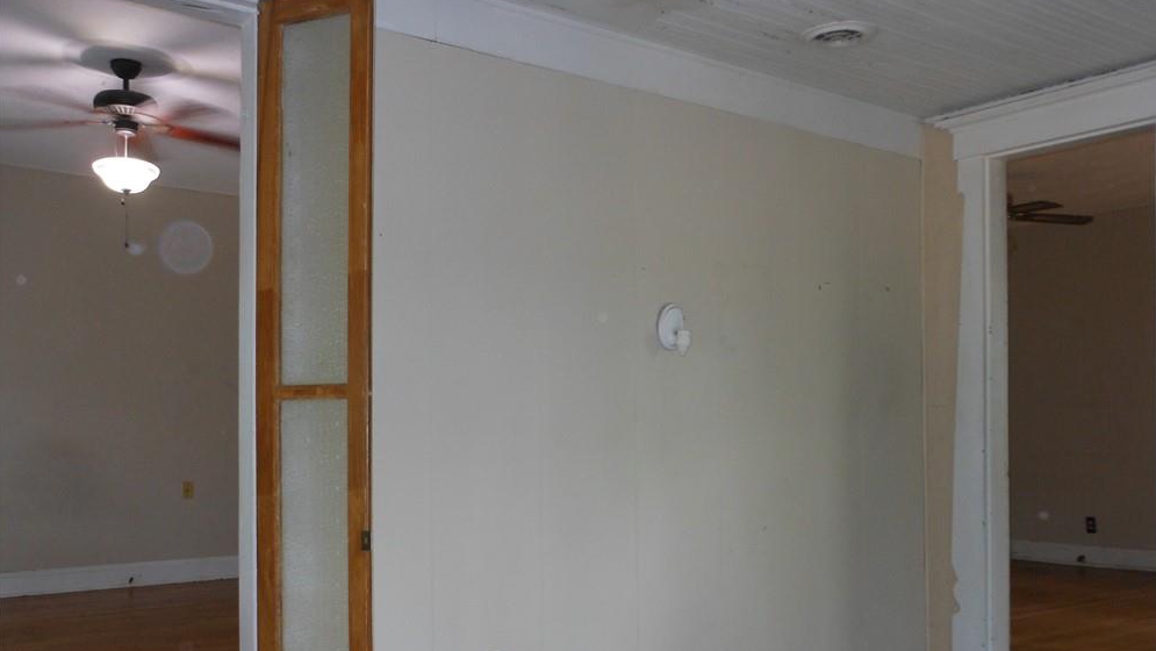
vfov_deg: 31.8
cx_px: 590
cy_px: 422
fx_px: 1134
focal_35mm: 37
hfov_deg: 54.0
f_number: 4
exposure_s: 1/25
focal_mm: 5.9
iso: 200
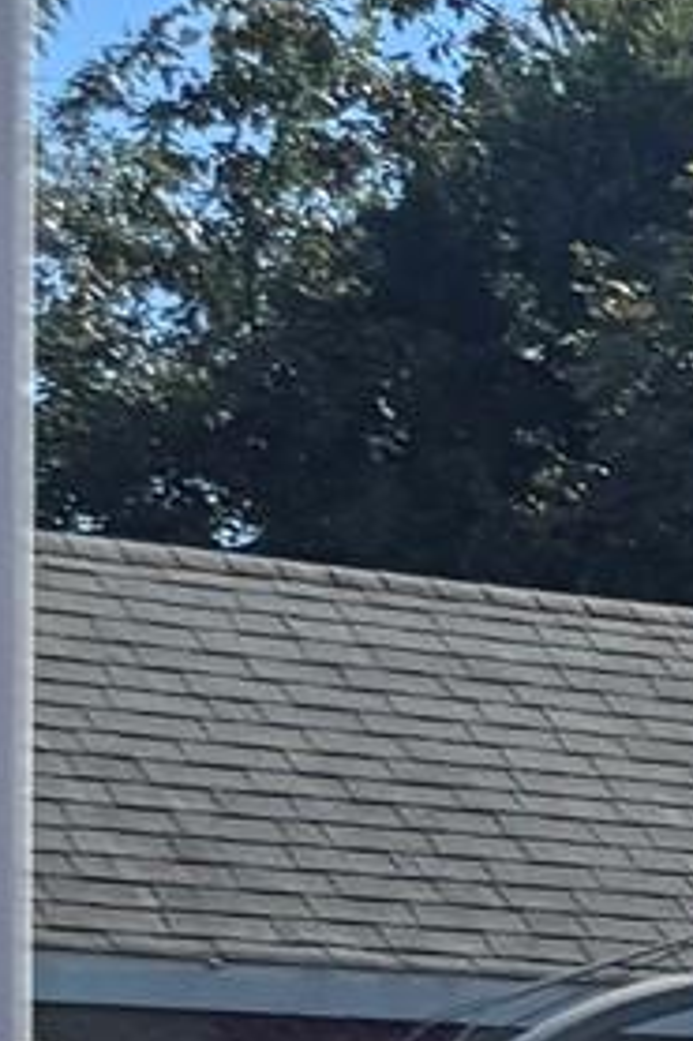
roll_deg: -1.7
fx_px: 5319
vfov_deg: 10.8
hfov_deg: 5.2
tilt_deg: -0.6
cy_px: 1498
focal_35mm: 184
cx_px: 3806
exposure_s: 1/3759
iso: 80
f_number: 1.78
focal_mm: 6.76
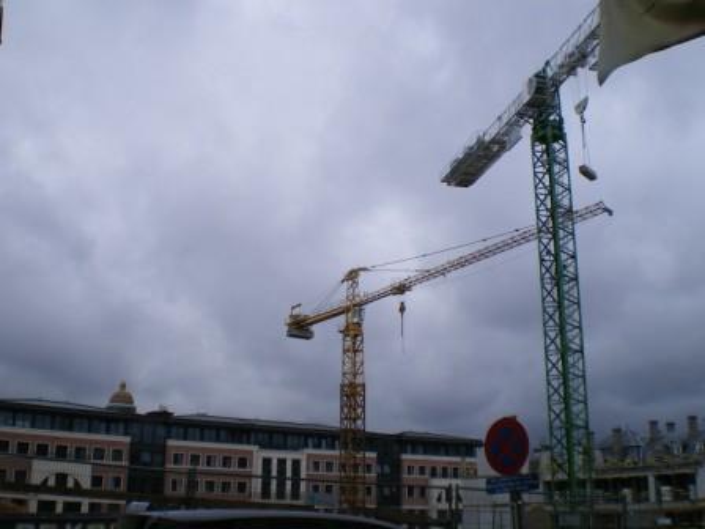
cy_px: 264
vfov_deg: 37.7
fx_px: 774
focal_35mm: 38
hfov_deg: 49.0
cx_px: 352
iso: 64
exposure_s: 1/320
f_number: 4.6
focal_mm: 6.3
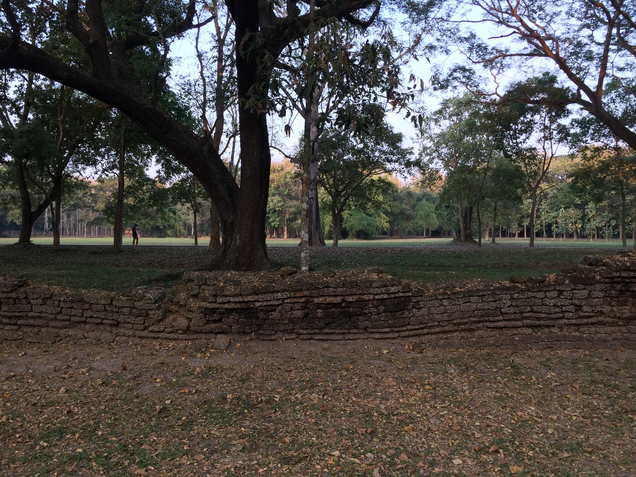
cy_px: 238
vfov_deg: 48.2
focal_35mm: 29
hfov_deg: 61.7
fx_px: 533
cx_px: 318
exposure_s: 1/60
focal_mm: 4.15
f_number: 2.2
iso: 32
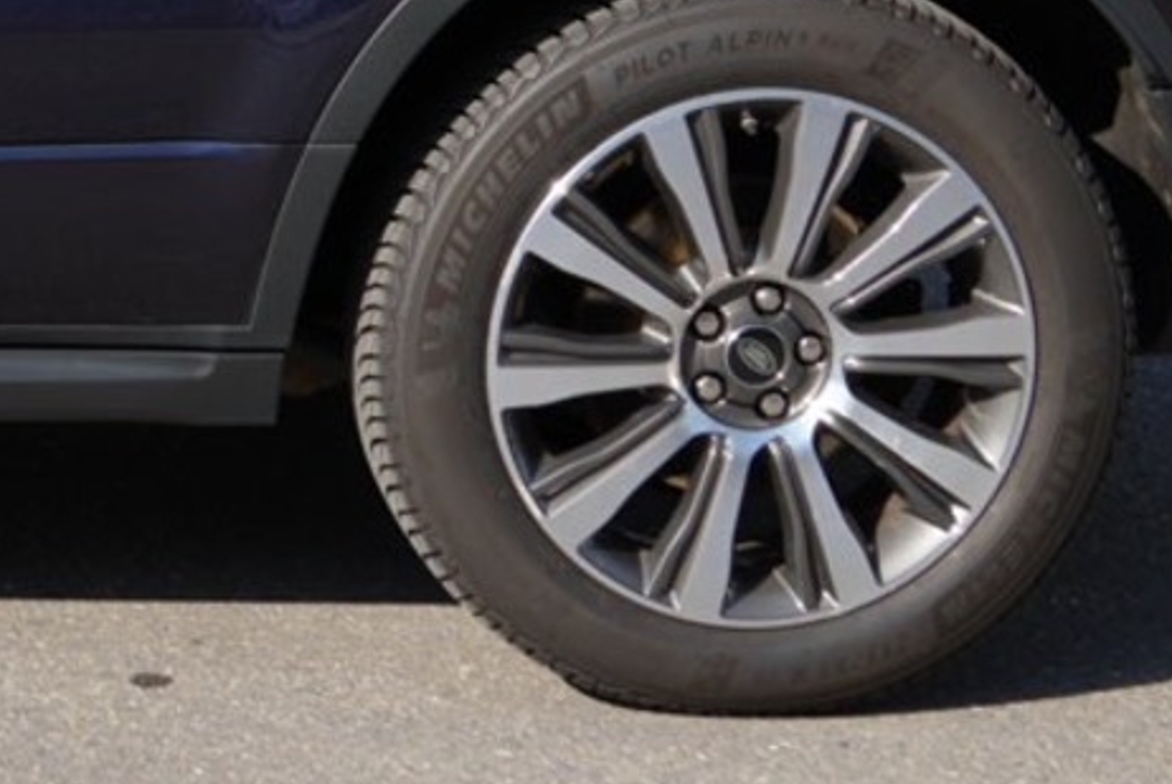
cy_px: -270
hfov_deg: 13.3
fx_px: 4692
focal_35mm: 144
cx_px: -703
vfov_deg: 9.4
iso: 100
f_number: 4.5
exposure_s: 1/500
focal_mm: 22
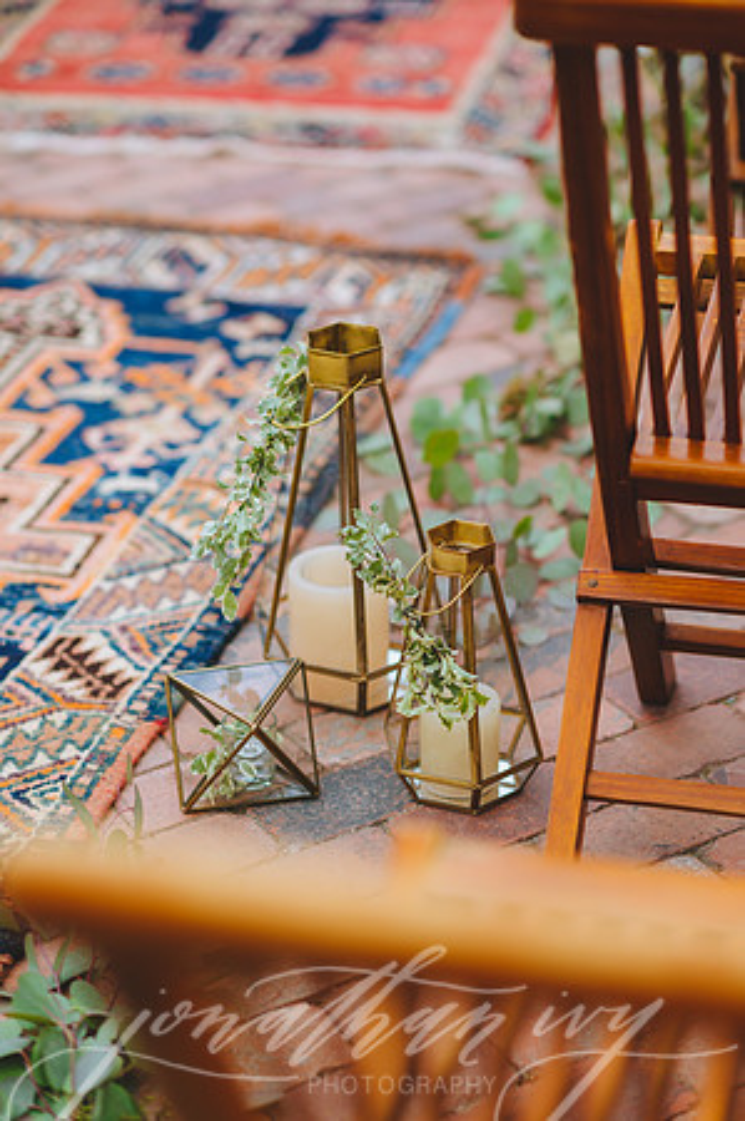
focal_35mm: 85
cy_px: 560
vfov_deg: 23.9
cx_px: 372
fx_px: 2644
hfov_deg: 16.0
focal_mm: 85
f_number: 2
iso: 200
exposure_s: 1/3200
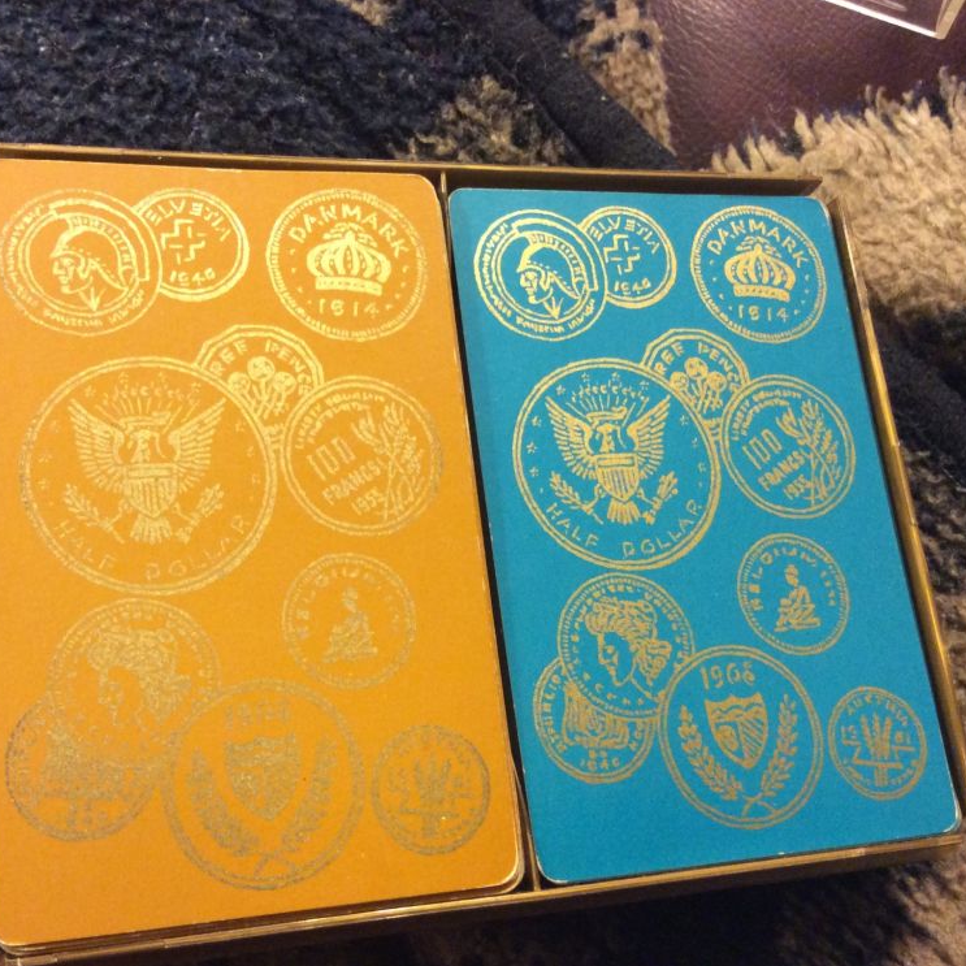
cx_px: 384
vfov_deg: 43.9
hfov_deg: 43.6
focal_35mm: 38
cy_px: 483
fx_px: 1200
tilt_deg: -61.8
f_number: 2.4
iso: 250
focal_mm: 3.3
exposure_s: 1/15
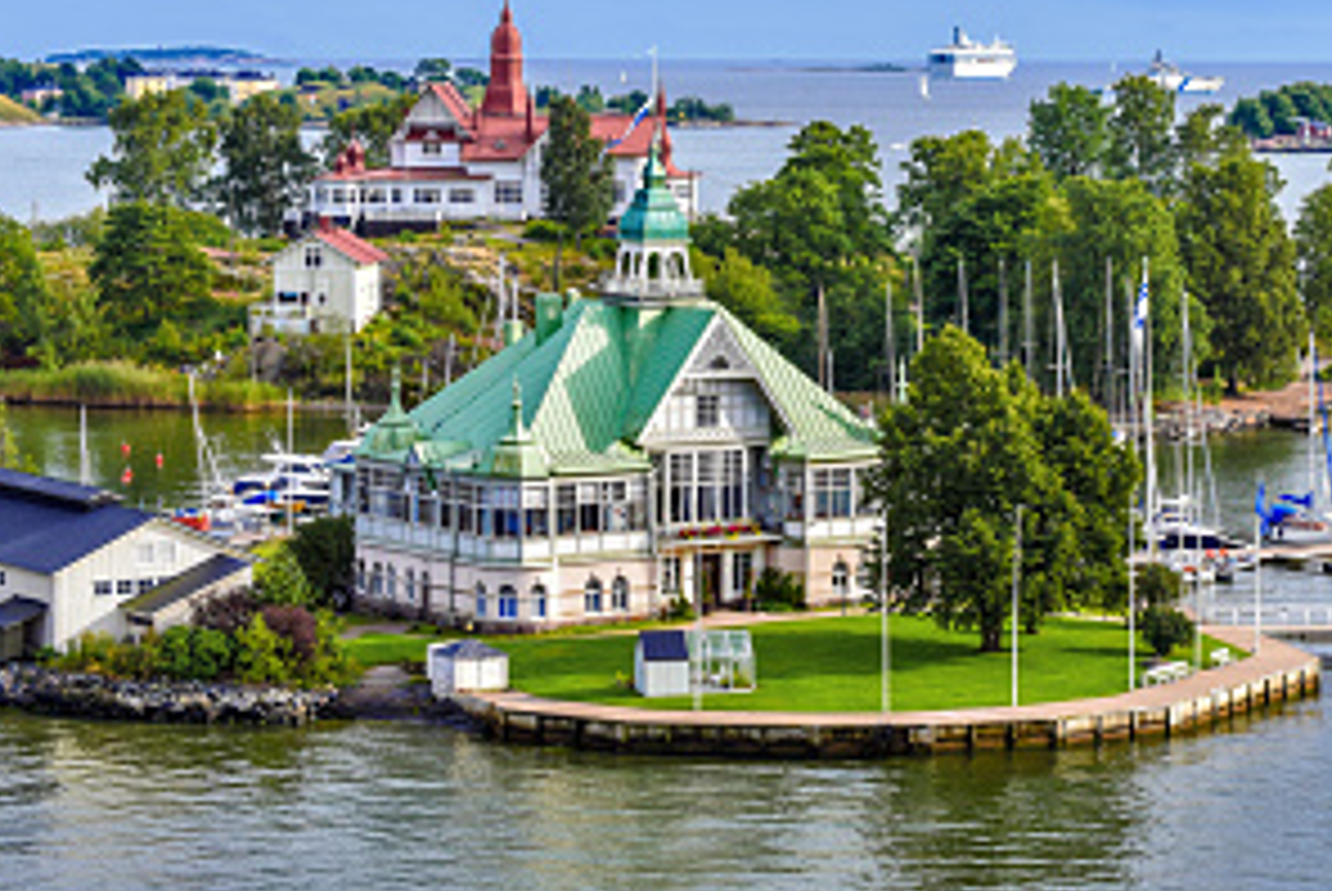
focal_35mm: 120
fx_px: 4444
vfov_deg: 11.4
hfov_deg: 17.0
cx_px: 932
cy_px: 299
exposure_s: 1/320
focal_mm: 70
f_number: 7.1
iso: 160
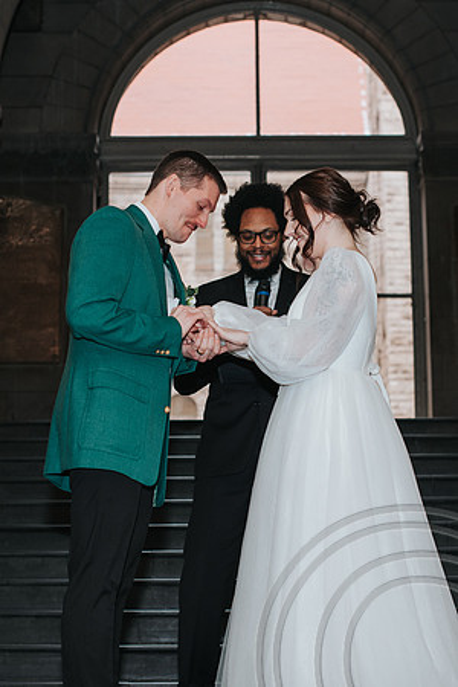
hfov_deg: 18.0
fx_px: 1449
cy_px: 343
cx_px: 244
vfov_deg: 26.7
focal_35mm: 76
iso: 800
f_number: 3.2
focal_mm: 50
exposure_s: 1/200
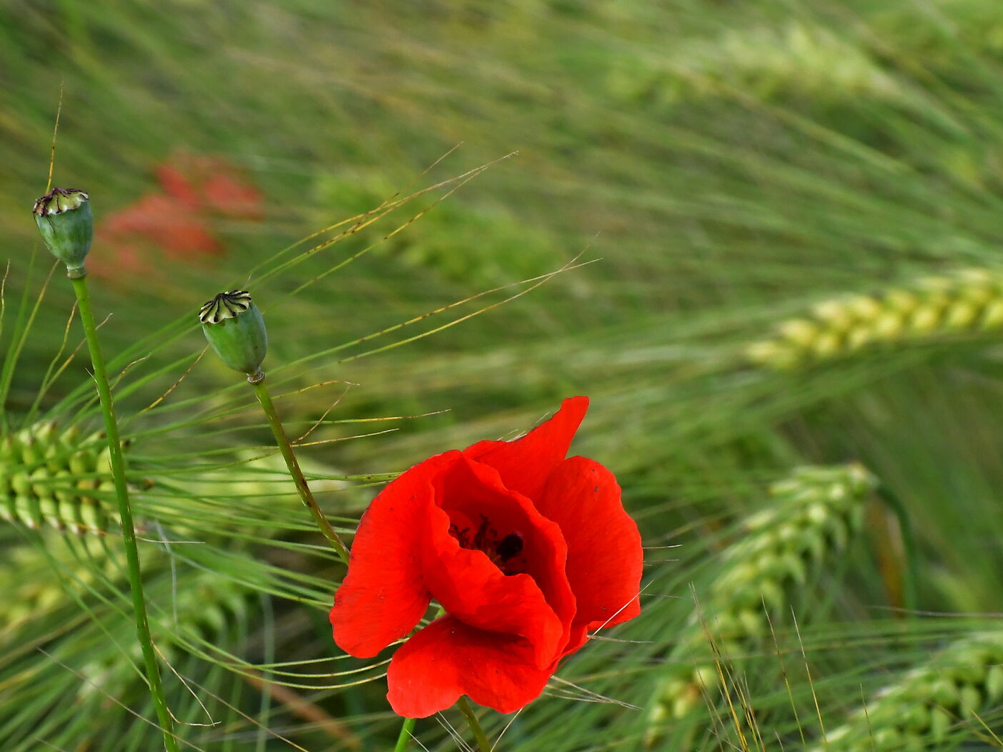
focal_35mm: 357
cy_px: 518
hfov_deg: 5.6
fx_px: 10338
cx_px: 400
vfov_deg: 4.2
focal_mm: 145
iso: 2000
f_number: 14
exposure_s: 1/800
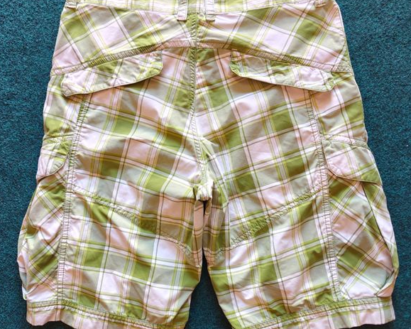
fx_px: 377
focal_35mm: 31
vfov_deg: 47.1
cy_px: 174
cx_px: 205
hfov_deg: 57.2
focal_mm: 6.06
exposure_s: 1/100
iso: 320
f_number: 1.6
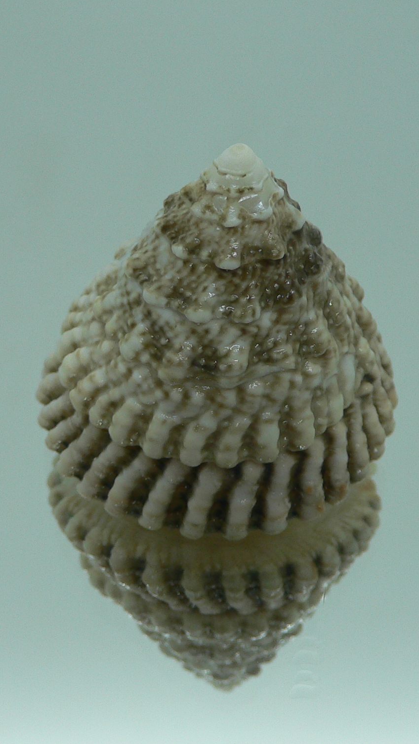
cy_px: 372
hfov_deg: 23.5
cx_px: 229
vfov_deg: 40.6
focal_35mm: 51
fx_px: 1007
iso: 80
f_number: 2.8
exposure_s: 1/60
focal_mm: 4.6
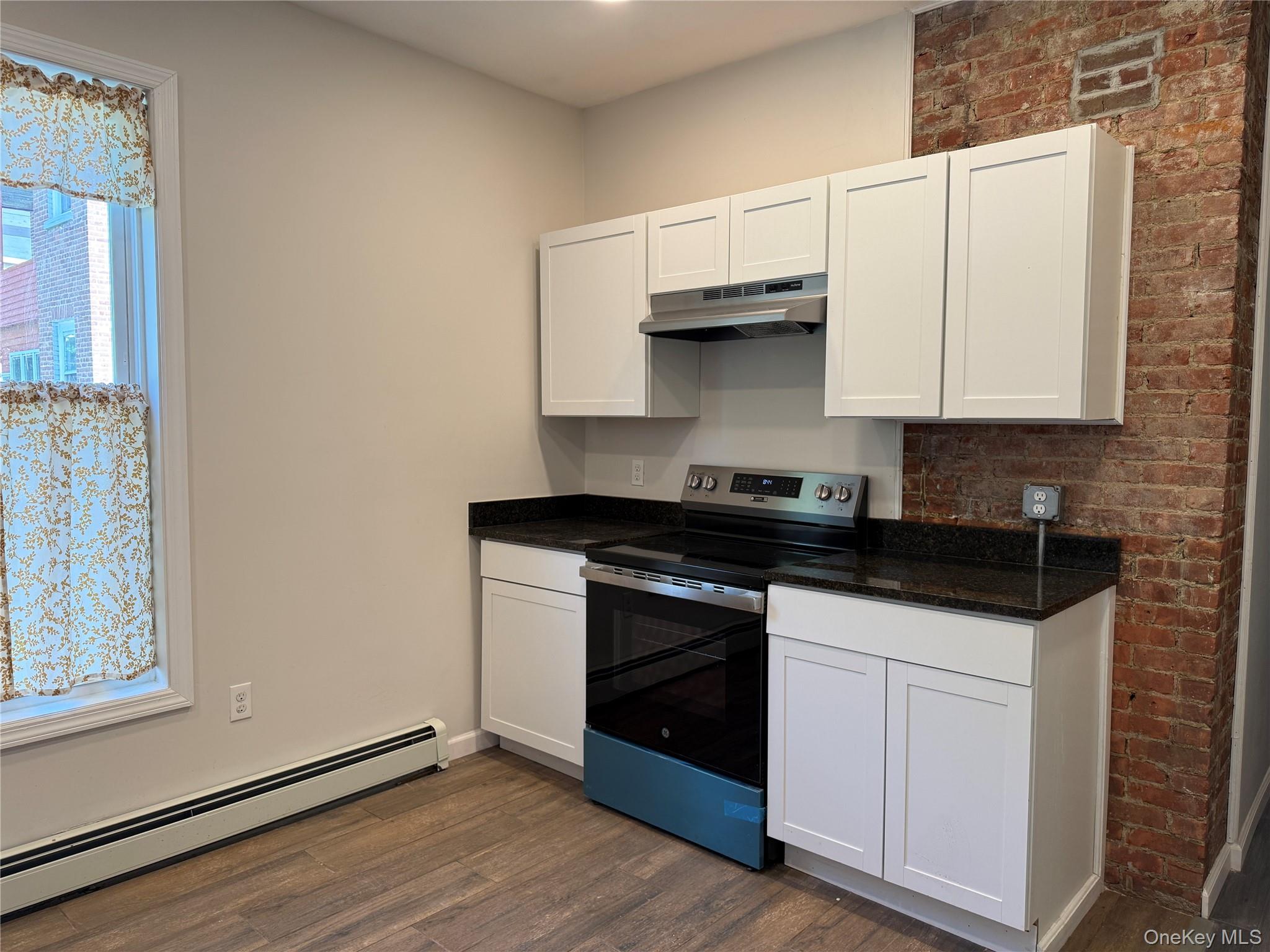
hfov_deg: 71.6
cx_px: 635
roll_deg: -0.6
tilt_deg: -3.6
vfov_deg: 56.8
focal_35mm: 24
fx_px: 881
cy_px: 476
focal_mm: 6.76
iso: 125
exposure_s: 1/121
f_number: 1.78
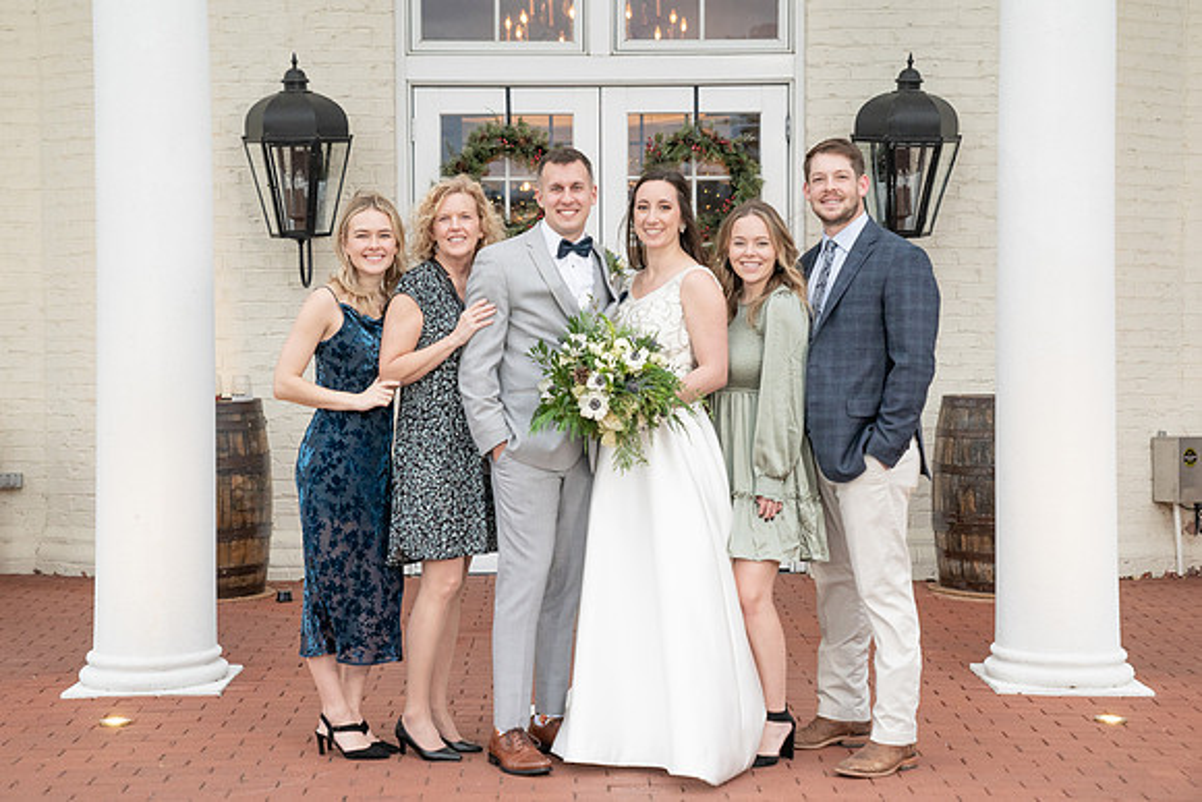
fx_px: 2267
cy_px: 379
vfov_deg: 20.1
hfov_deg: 29.7
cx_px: 590
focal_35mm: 68
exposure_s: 1/200
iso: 2000
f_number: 4
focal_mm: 64
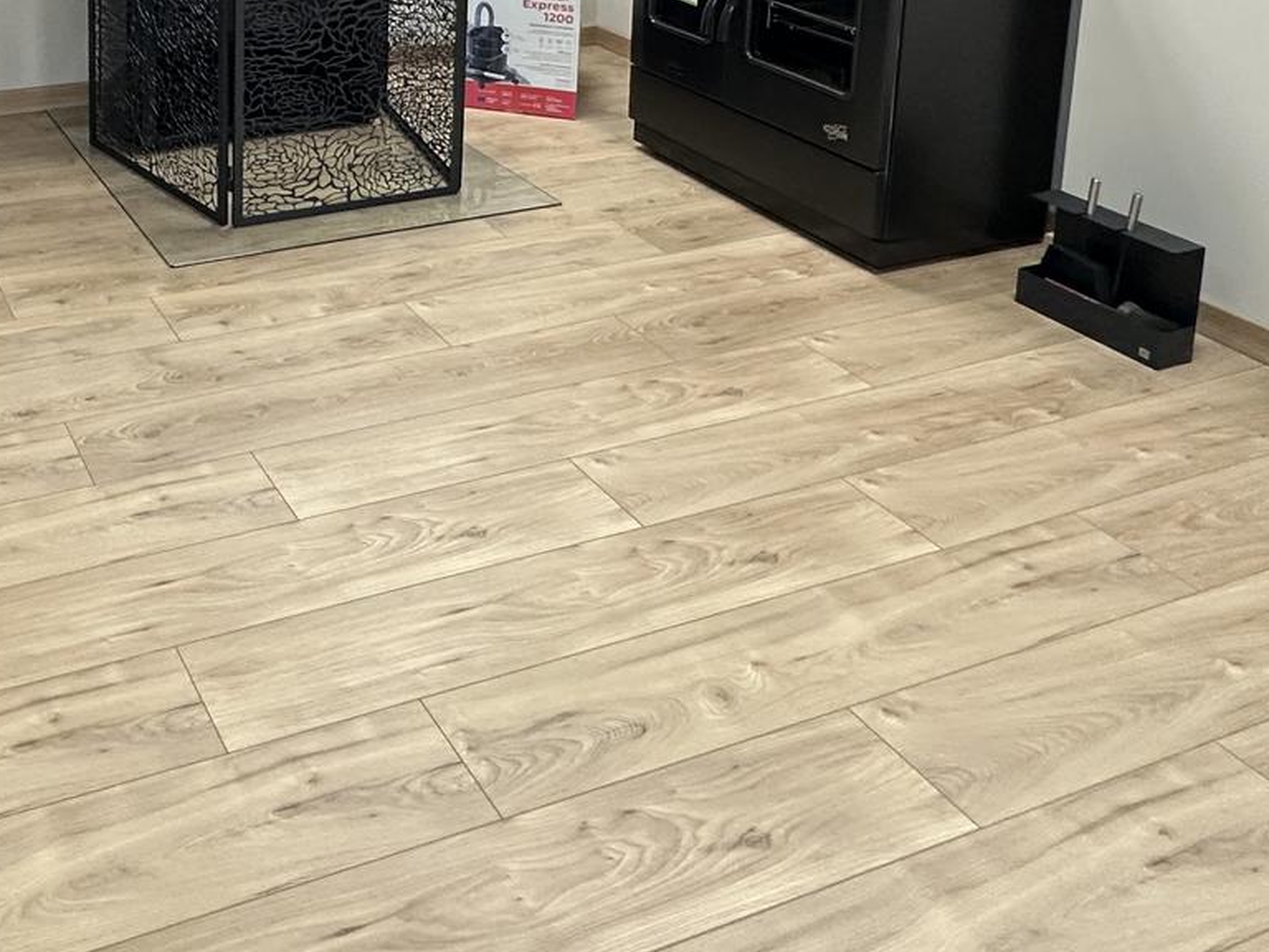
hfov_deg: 46.5
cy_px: -159
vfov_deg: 33.8
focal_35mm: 35
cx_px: 86
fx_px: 1283
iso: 200
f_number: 2.2
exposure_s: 1/100
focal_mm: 2.22
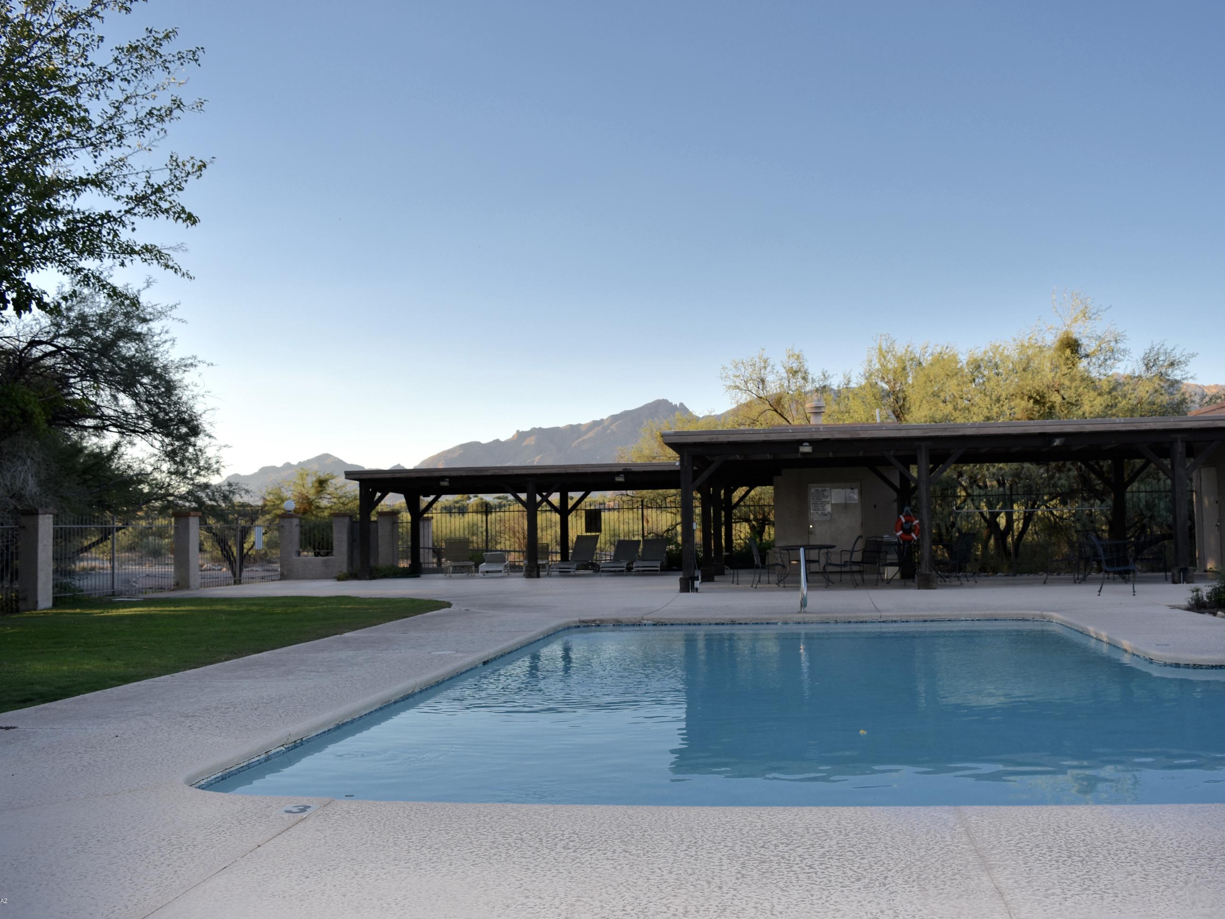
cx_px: 671
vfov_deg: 46.8
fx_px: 1062
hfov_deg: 59.9
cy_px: 459
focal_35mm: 30
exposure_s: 1/250
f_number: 5
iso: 100
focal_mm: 18
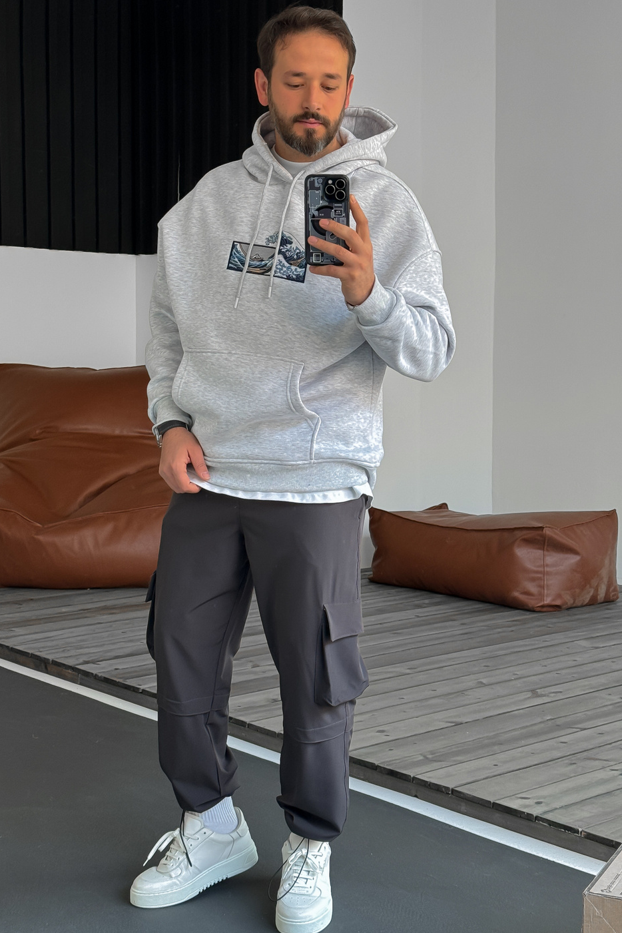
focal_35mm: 57
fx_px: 1477
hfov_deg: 23.8
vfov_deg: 35.0
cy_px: 414
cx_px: 279
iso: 100
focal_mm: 6.86
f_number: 1.8
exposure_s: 1/90
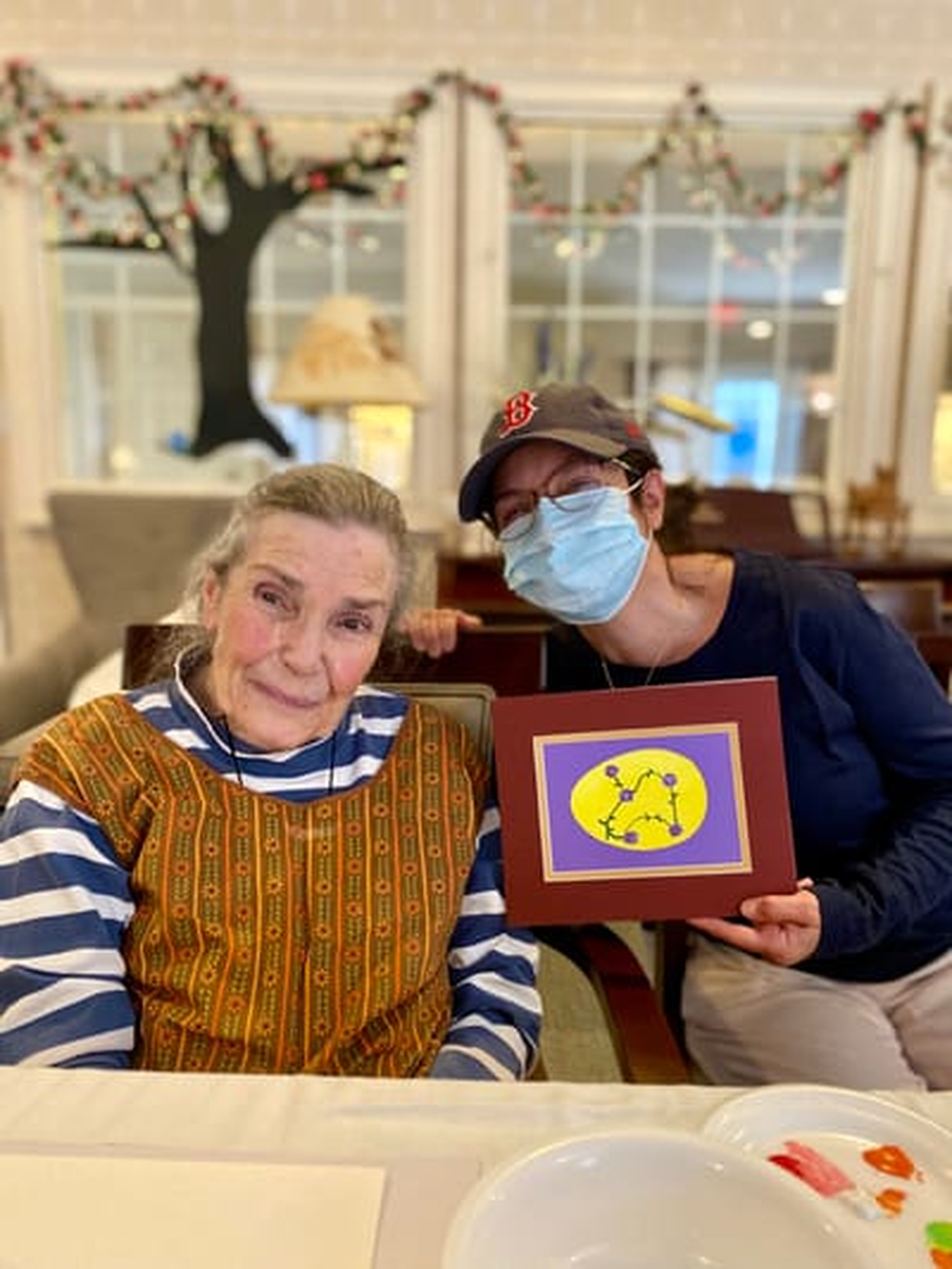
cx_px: 476
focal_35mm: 26
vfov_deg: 67.3
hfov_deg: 53.1
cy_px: 634
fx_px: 953
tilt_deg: -9.1
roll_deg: -1.2
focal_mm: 4.25
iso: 250
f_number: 1.8
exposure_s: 1/60
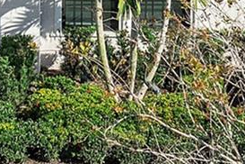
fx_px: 1273
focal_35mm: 187
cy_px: -53
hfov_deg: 11.0
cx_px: 51
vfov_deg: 7.3
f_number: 2.8
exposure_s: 1/2500
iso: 100
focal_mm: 12.29
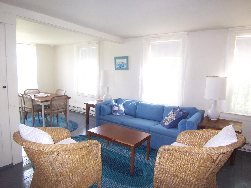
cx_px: 126
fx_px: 167
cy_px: 94
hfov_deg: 73.9
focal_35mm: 23
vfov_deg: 58.9
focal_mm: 3.8
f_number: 2.8
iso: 200
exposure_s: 1/30
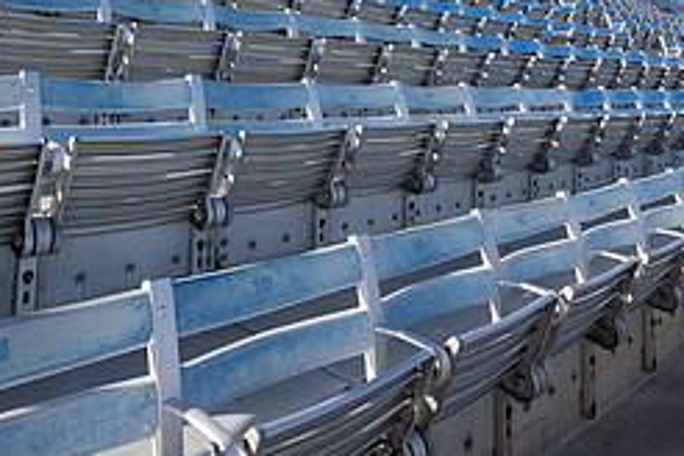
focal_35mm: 33
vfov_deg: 36.8
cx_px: 373
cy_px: 24
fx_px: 627
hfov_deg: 57.1
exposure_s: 1/160
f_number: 9
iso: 100
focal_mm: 14
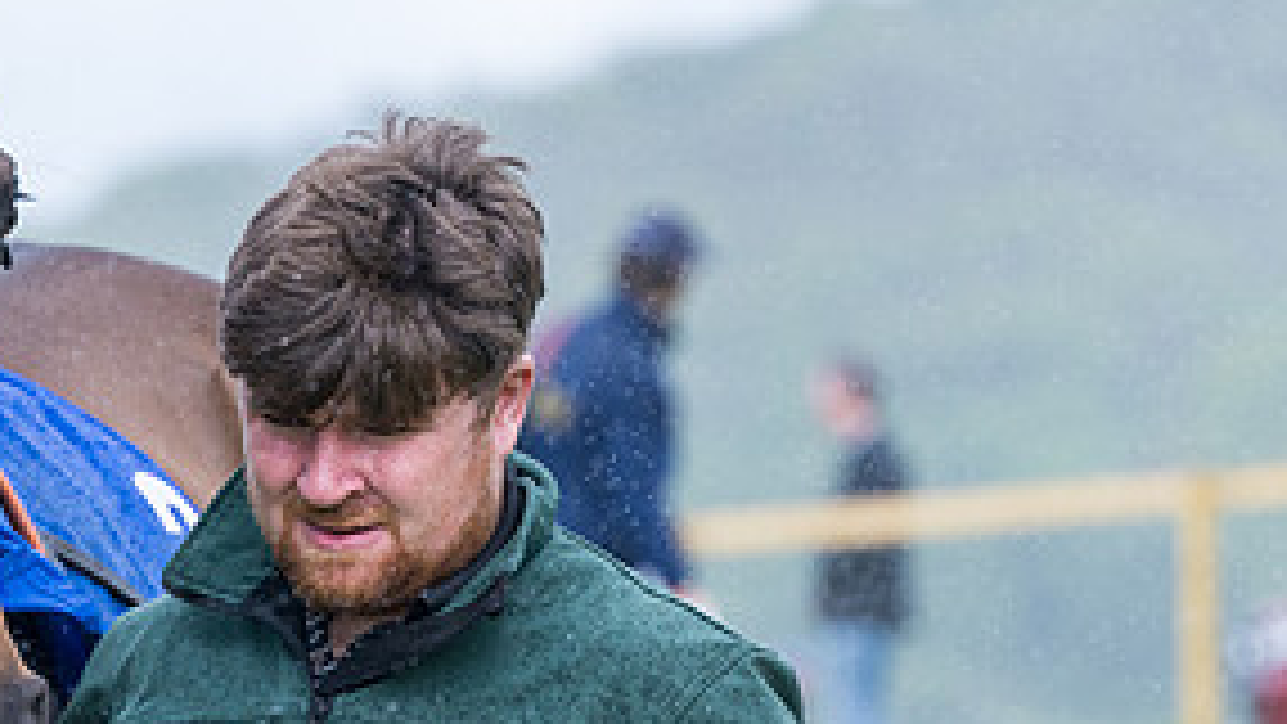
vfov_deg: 3.1
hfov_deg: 5.5
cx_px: 164
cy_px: 506
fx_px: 13346
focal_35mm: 391
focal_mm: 140
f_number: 4
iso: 400
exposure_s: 1/1250
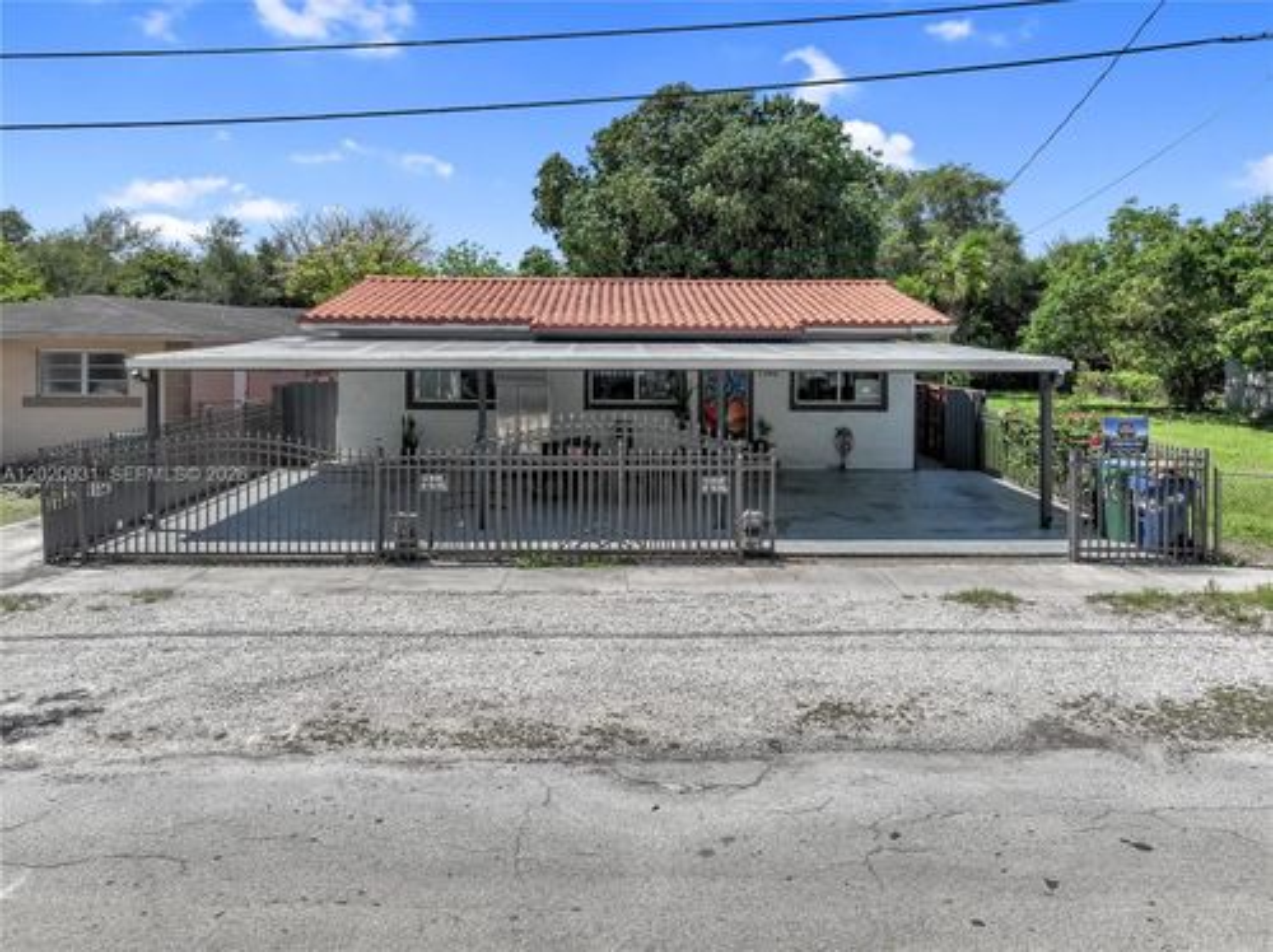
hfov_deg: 71.6
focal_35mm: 24
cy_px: 476
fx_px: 882
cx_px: 636
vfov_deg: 56.7
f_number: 2.8
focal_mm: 12.29
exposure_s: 1/2500
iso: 100
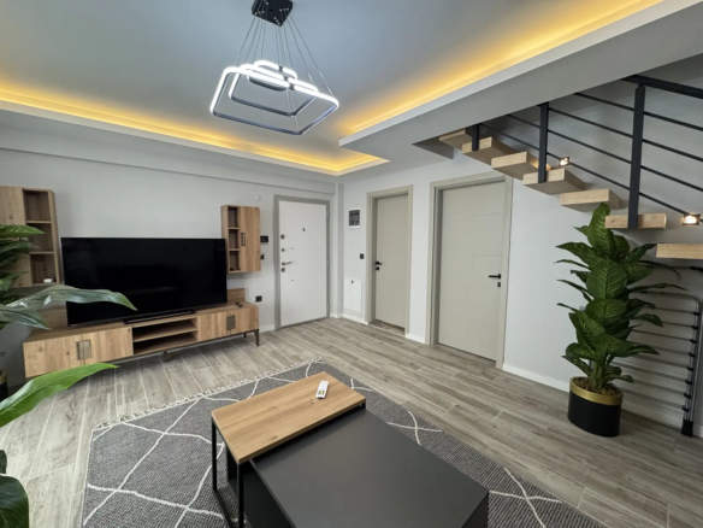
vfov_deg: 85.7
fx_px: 284
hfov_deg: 102.1
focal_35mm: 14
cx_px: 352
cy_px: 264
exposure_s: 1/100
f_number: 2.2
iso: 160
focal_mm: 2.22
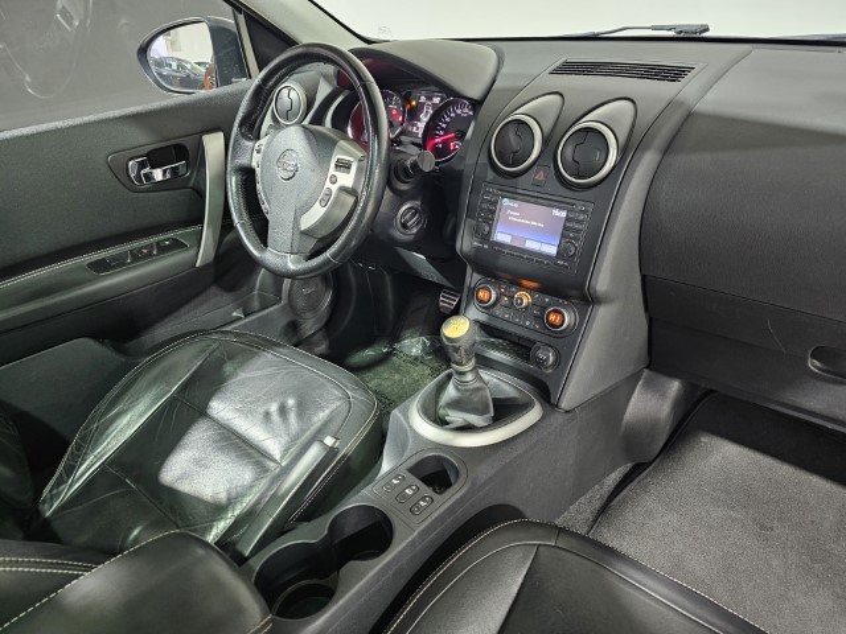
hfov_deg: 73.9
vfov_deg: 58.9
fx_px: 562
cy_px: 317
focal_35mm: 23
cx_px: 423
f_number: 1.7
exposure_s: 1/25
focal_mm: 6.3
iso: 640
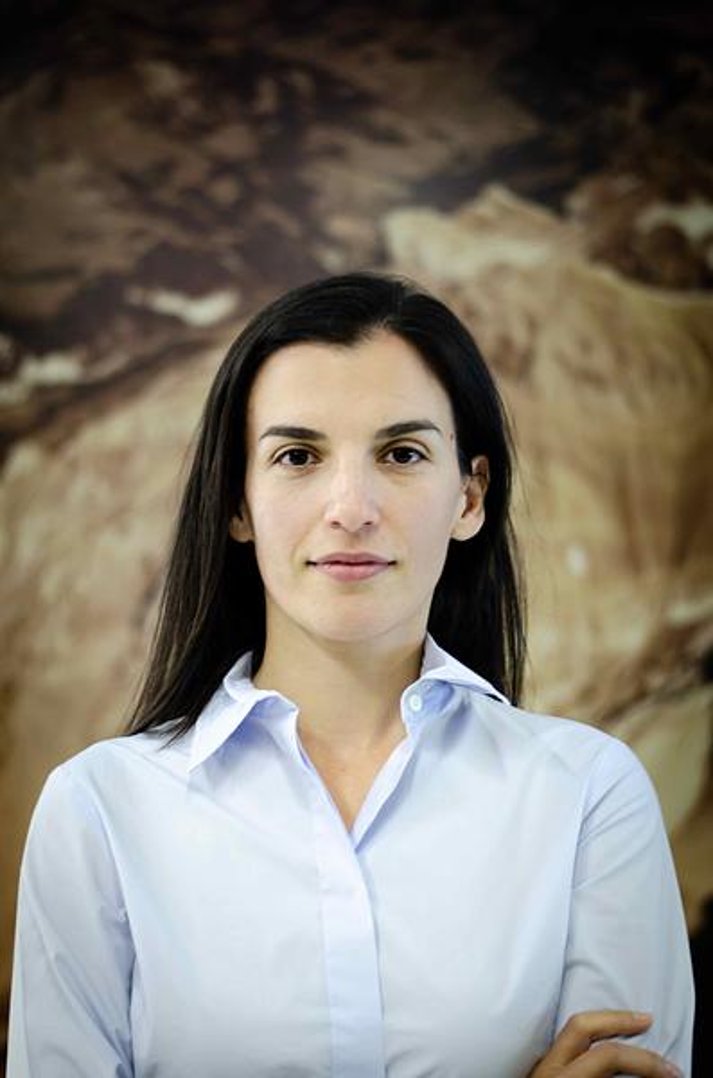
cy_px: 539
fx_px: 2240
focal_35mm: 75
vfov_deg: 27.1
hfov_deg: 18.1
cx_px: 356
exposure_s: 1/50
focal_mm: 50
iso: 400
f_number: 1.8
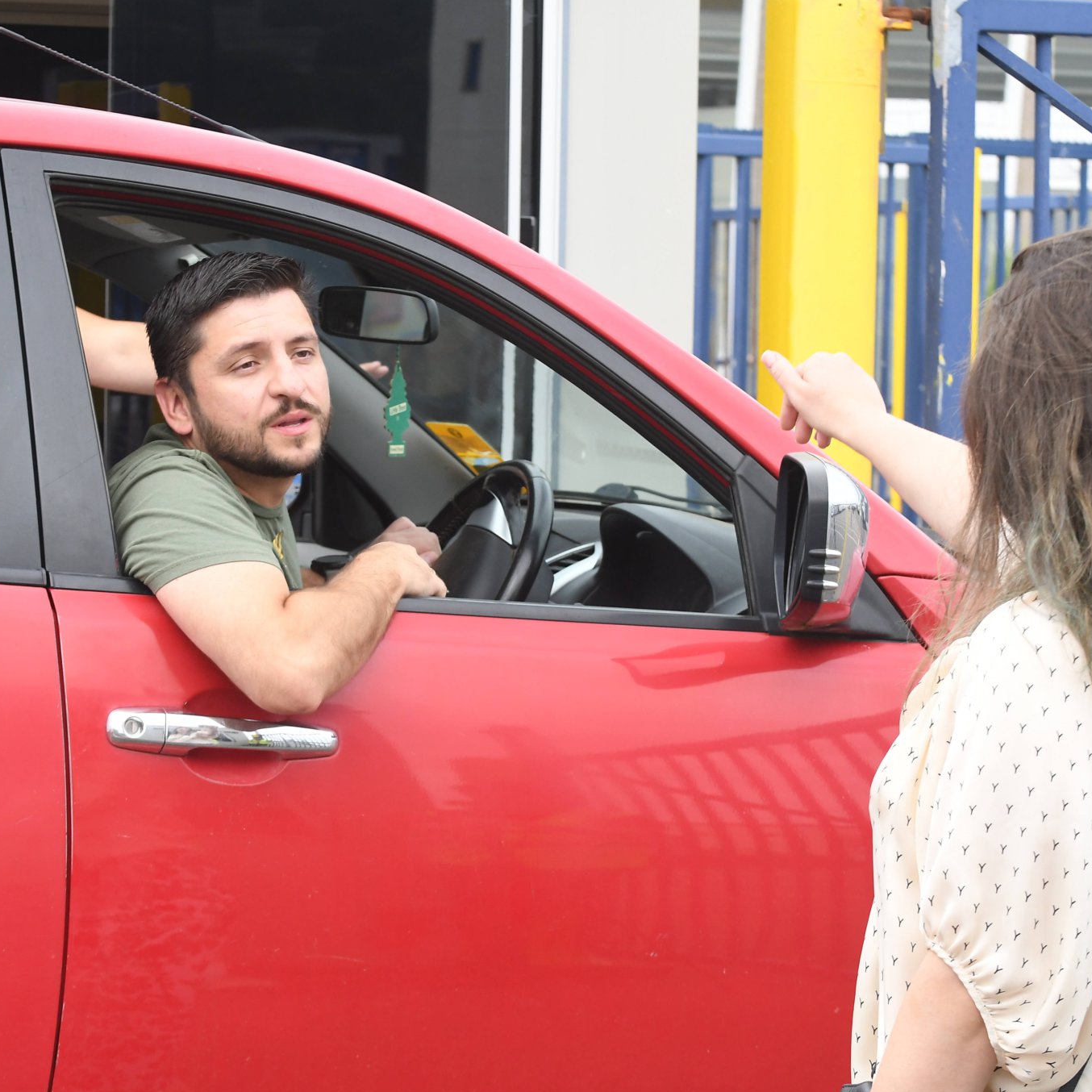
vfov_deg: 12.9
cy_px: 549
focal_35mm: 135
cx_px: 544
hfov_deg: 12.9
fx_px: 4818
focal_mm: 70
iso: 1000
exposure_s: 1/640
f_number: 13
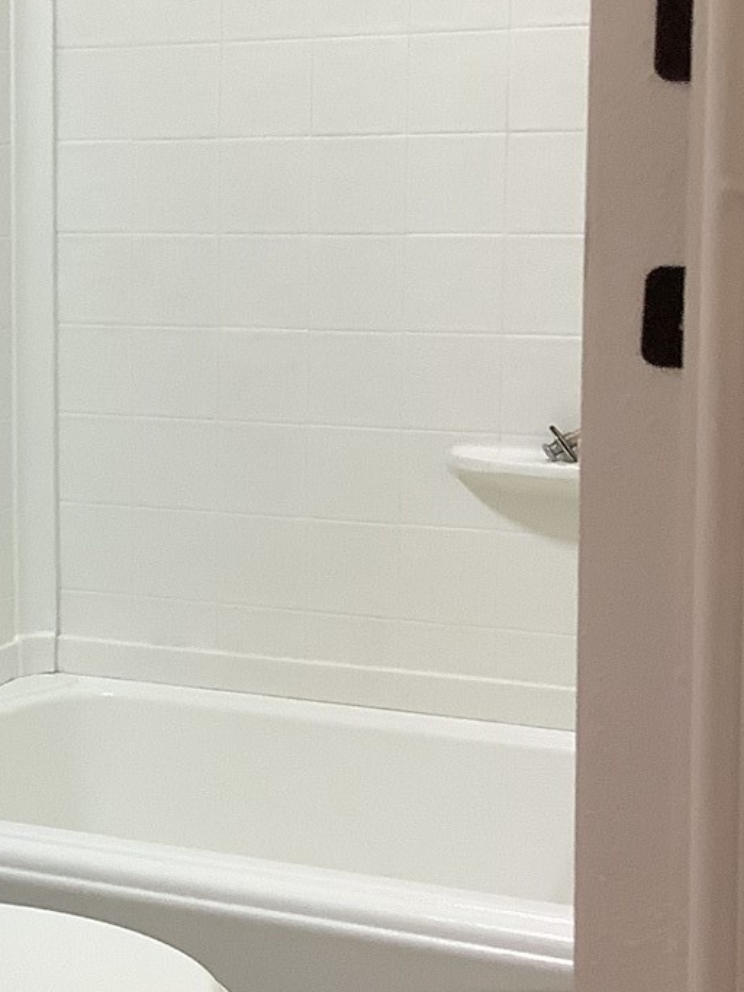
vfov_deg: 22.5
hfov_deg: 16.1
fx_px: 2493
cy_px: 451
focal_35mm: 87
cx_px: -222
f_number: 2.4
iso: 100
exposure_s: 1/60
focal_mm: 3.3
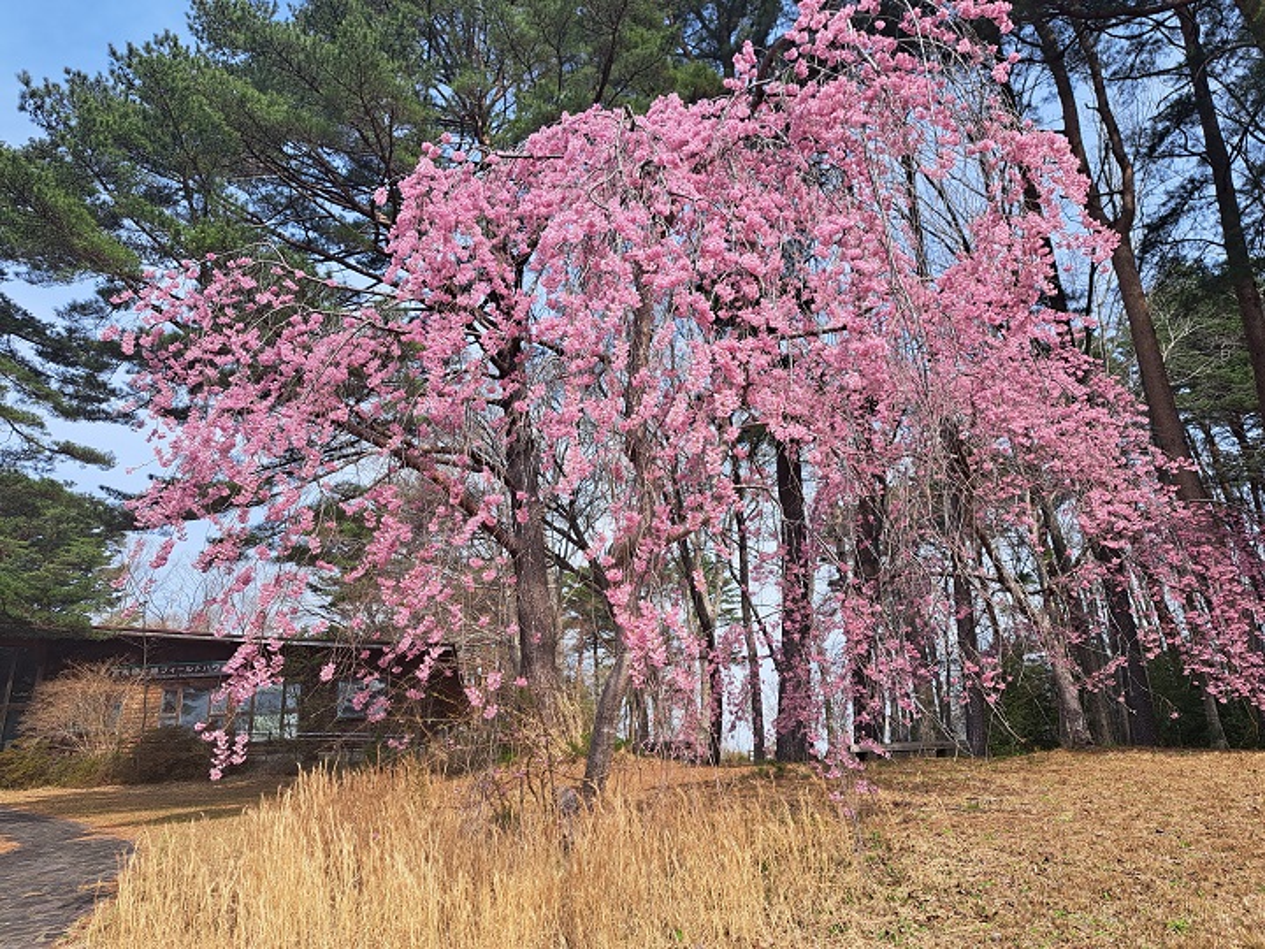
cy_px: 474
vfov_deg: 56.8
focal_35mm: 24
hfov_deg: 71.6
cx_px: 632
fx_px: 877
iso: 50
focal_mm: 5.23
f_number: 1.8
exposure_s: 1/774
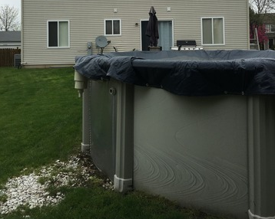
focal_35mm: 38
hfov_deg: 48.0
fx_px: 309
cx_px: 138
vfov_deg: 37.8
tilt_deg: +1.7
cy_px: 47
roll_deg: +1.1
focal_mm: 4.15
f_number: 2.2
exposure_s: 1/1508
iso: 25
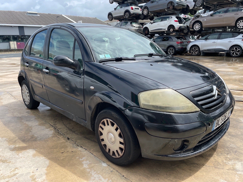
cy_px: 91
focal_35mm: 26
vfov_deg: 53.1
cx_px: 122
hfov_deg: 67.3
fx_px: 183
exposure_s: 1/2304
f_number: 1.6
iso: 32
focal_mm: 4.2
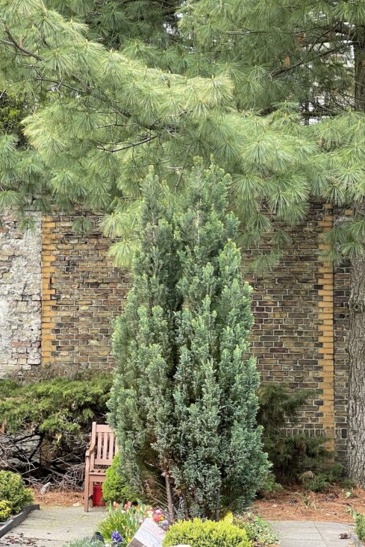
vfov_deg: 21.9
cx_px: 43
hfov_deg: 14.6
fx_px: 1414
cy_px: 281
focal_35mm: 93
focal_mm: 7.5
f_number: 2.2
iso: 32
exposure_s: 1/122
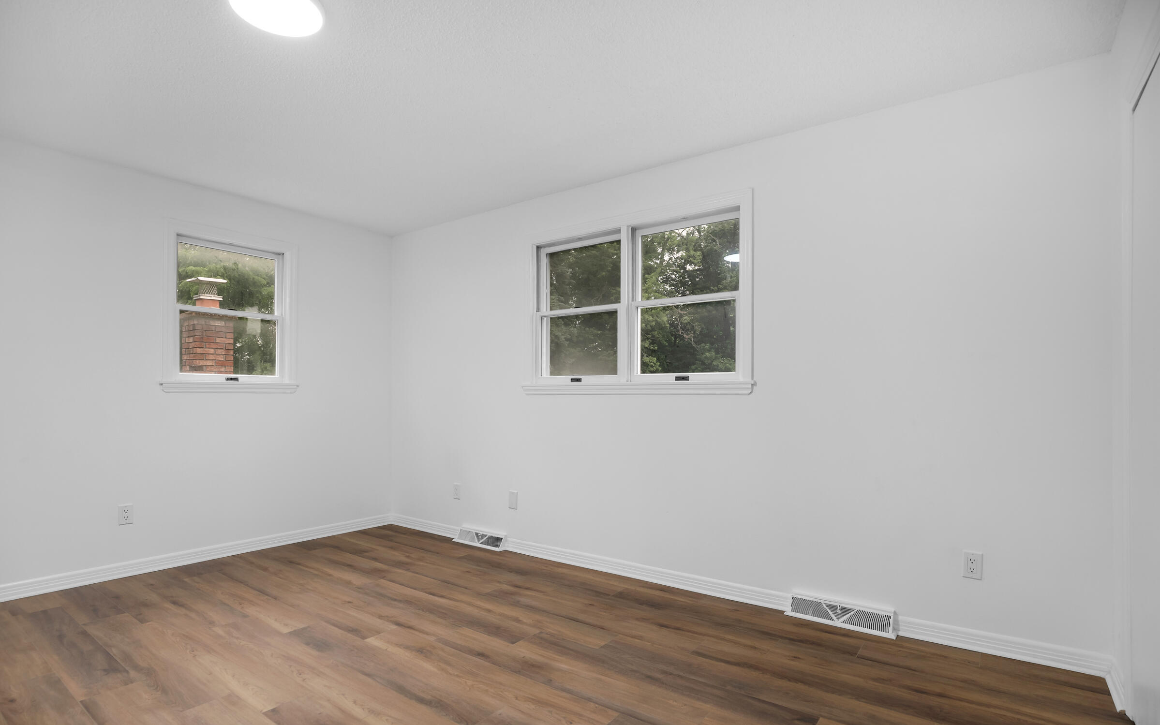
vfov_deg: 67.9
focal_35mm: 17
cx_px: 578
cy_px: 395
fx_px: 537
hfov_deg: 94.4
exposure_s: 1/25
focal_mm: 16
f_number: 4
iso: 250
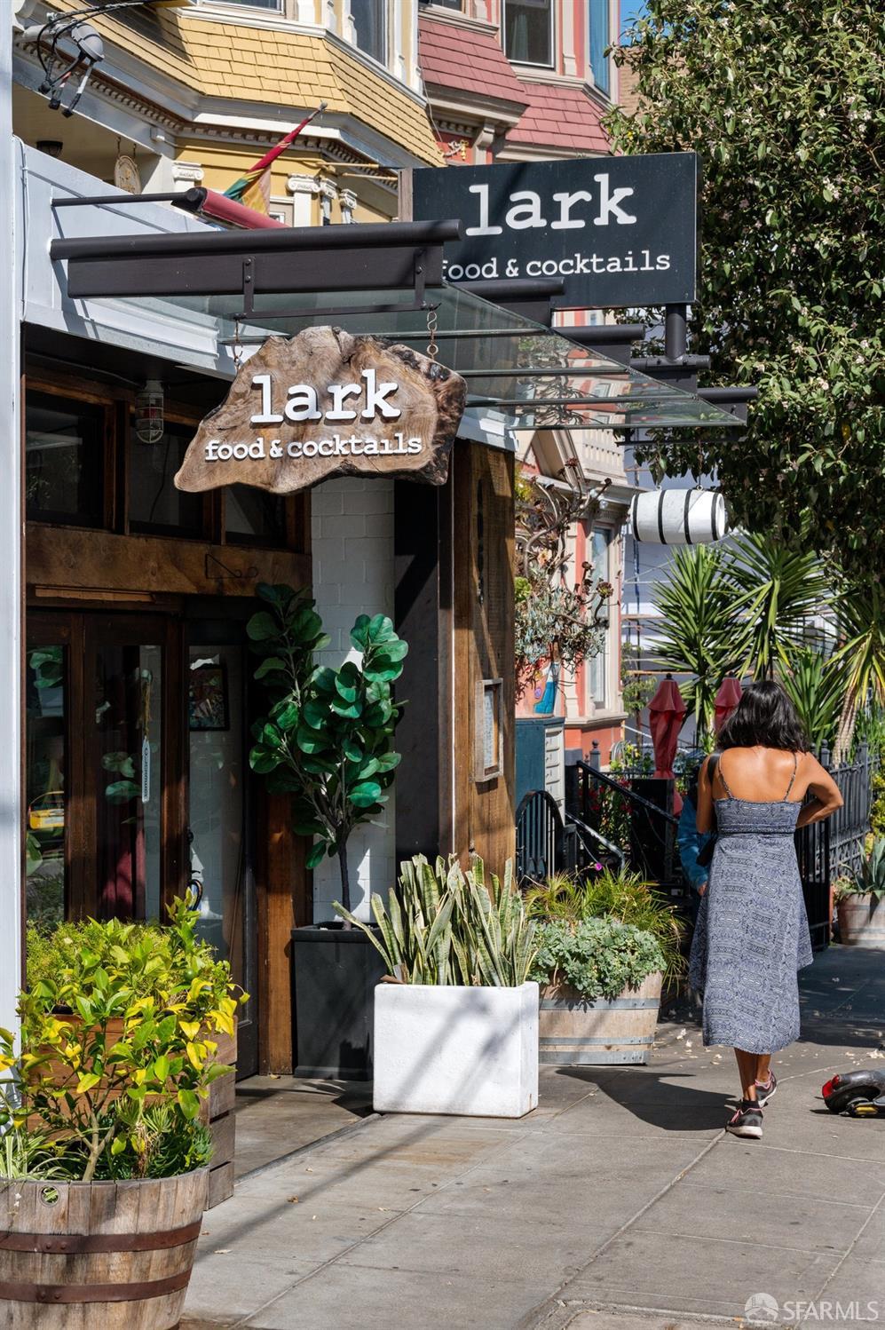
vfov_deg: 31.0
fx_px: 2399
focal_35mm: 65
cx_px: 442
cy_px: 665
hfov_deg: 20.9
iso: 400
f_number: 9
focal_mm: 65
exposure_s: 1/1600
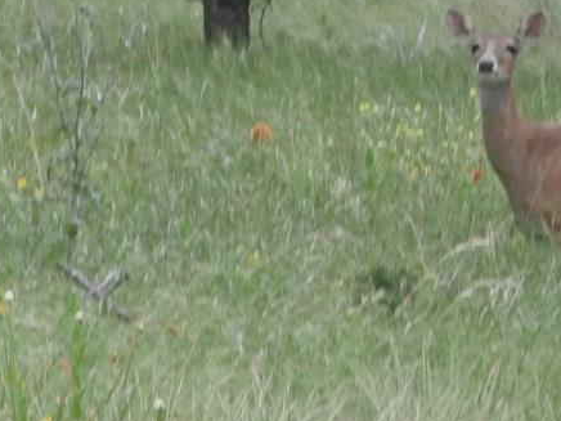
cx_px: 479
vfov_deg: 2.6
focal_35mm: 564
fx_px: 9140
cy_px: -57
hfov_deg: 3.5
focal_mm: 42
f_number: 5.8
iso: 200
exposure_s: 1/200
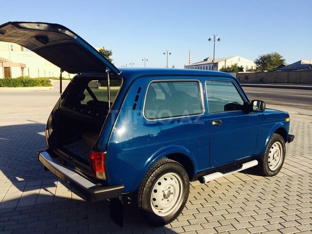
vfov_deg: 48.2
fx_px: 261
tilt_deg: -7.9
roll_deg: -0.5
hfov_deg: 61.7
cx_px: 156
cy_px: 117
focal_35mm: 29
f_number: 2.2
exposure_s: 1/1642
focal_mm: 4.15
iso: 32
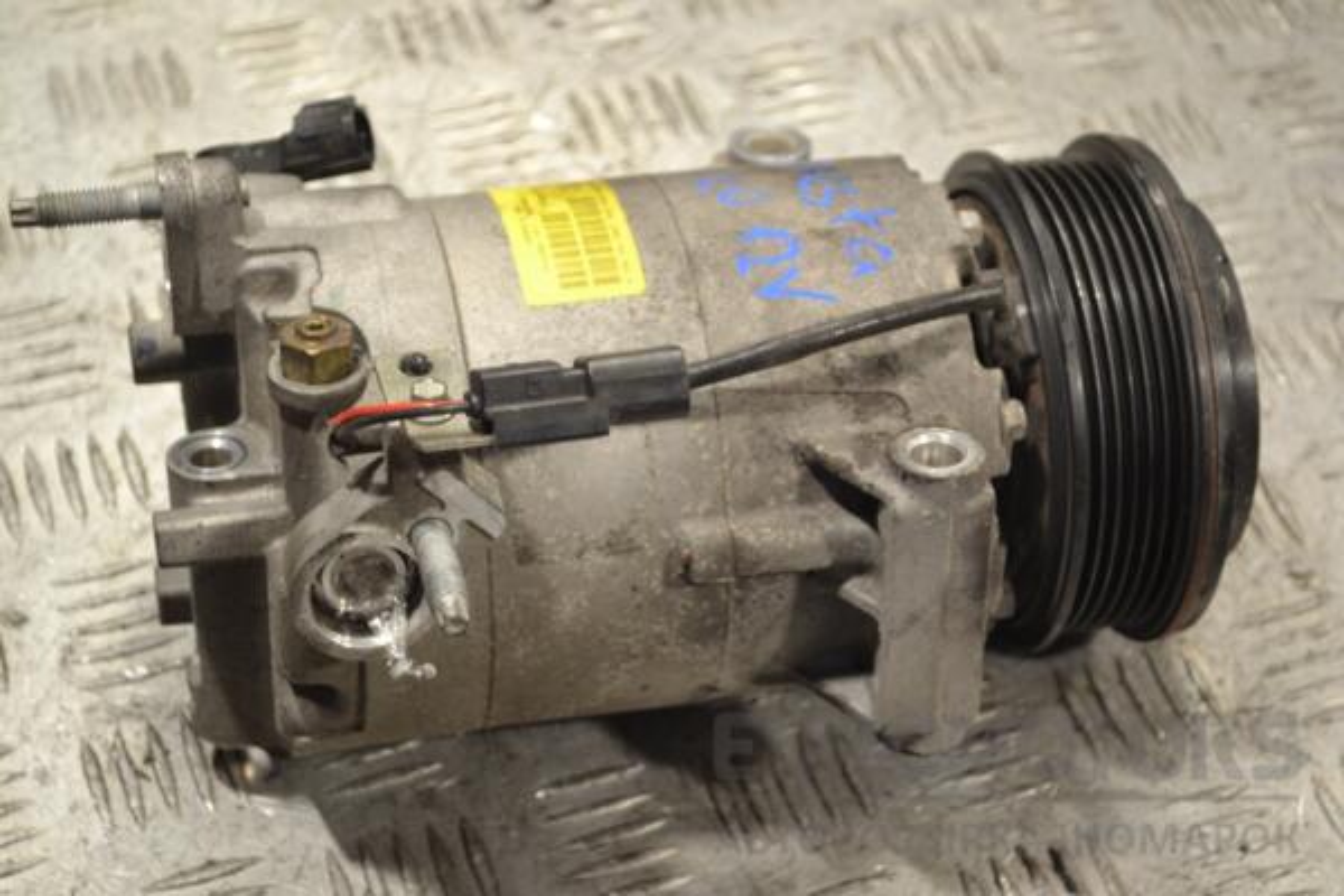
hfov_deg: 24.6
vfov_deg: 16.6
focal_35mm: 82
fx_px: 3080
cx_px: 672
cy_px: 448
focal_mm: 55
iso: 360
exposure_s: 1/30
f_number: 5.6
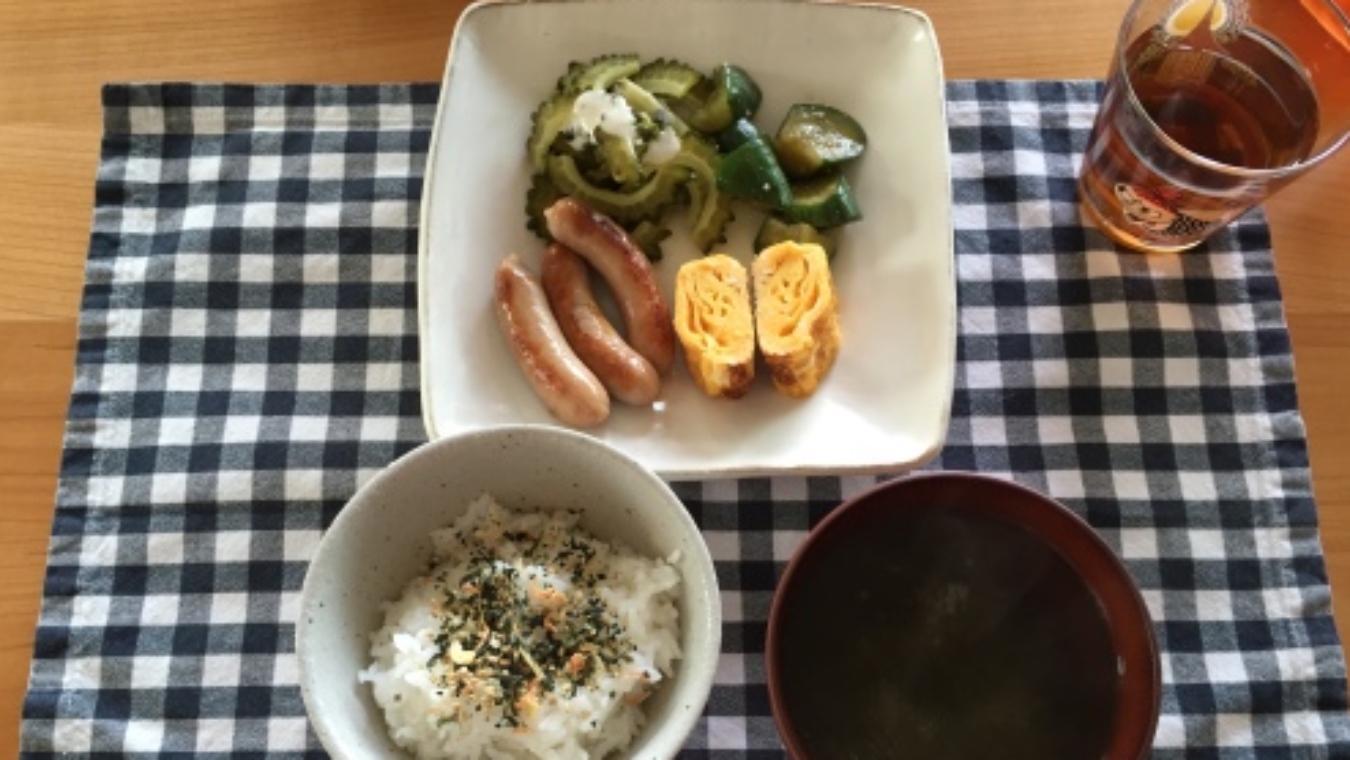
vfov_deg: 36.5
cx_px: 670
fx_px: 1146
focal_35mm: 32
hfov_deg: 61.0
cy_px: 477
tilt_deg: -74.3
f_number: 2.2
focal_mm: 4.15
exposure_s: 1/30
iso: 64
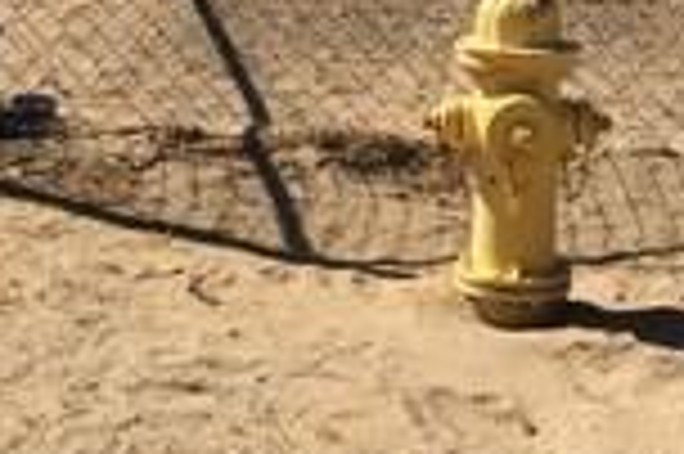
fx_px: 2410
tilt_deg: -4.8
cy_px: -126
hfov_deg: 16.1
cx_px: 279
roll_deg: -0.5
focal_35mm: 127
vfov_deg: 10.5
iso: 25
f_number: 2.2
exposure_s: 1/2653
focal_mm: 4.15
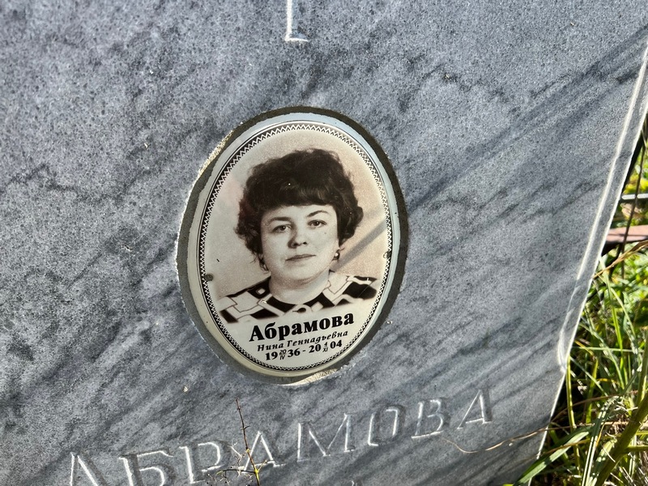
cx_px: 324
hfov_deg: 67.3
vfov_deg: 53.1
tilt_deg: -30.3
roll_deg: -2.5
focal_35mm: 26
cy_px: 243
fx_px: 487
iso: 50
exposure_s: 1/1280
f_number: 1.5
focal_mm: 5.7
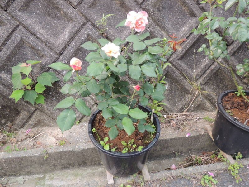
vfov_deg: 56.8
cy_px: 94
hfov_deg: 71.6
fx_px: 173
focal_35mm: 24
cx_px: 124
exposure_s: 1/60
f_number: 3
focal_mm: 4.3
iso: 100
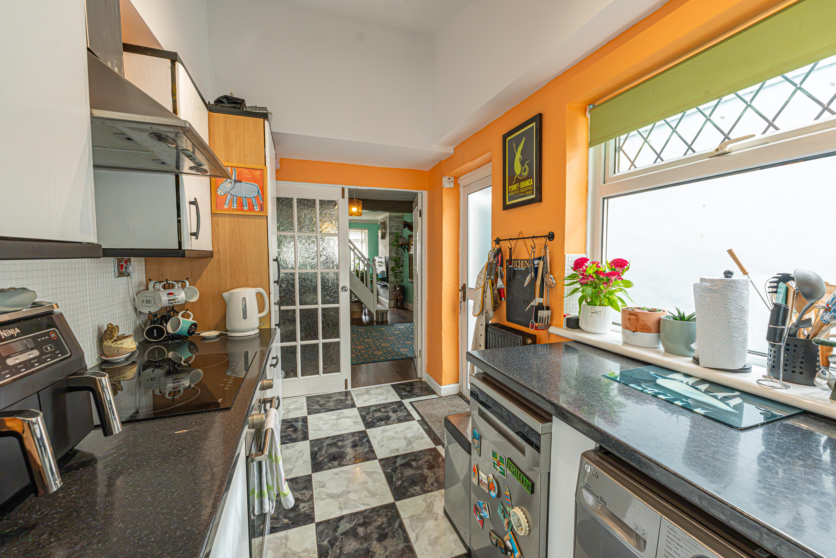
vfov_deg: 81.2
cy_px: 279
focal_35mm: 14
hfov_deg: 104.3
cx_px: 418
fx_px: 325
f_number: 8
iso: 1600
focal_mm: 14
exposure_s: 1/100
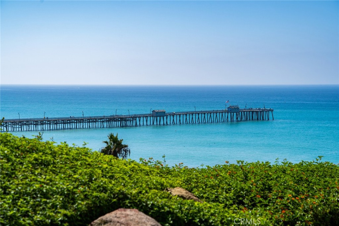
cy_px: 113
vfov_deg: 18.9
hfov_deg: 28.1
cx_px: 170
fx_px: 678
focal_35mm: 72
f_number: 7.1
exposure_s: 1/1600
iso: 500
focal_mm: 72
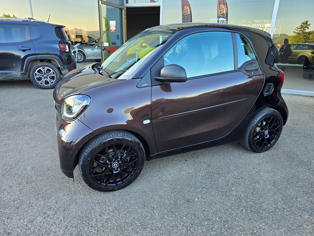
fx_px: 209
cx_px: 157
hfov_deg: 73.9
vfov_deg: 58.9
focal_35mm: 23
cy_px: 118
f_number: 1.7
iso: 64
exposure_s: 1/180
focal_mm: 6.3
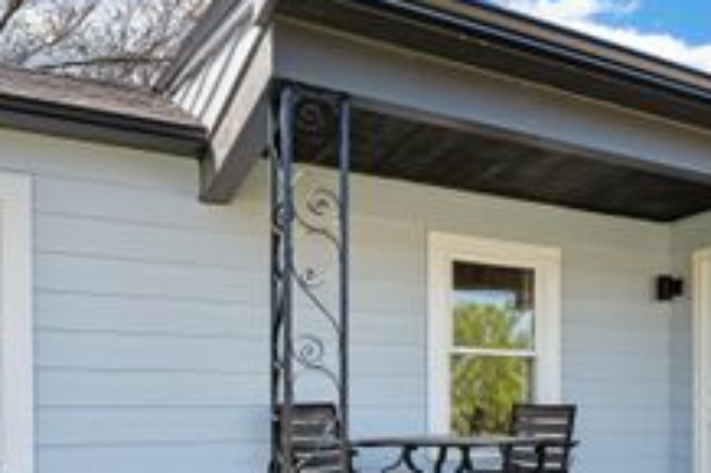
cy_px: 442
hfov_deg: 44.2
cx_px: 620
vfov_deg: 31.1
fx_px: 801
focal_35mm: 41
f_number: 11
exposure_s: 1/60
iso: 160
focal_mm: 17.7
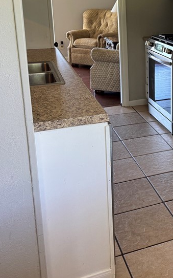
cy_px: 85
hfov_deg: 24.6
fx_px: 362
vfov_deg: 41.1
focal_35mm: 48
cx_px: 202
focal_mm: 6.76
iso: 200
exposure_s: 1/120
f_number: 1.78
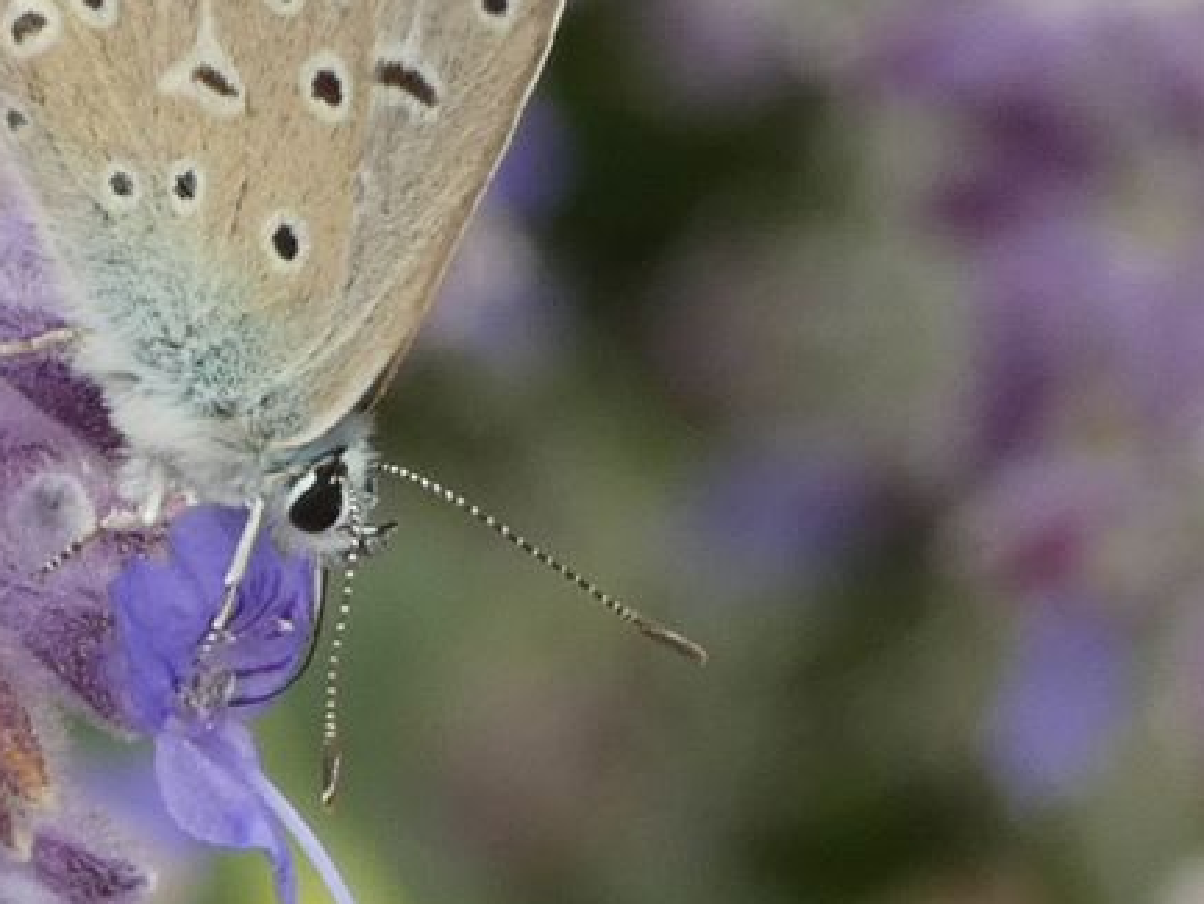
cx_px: 227
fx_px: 10959
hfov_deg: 6.3
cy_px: 172
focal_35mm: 315
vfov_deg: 4.7
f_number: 5.4
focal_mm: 28.8
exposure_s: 1/80
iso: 100
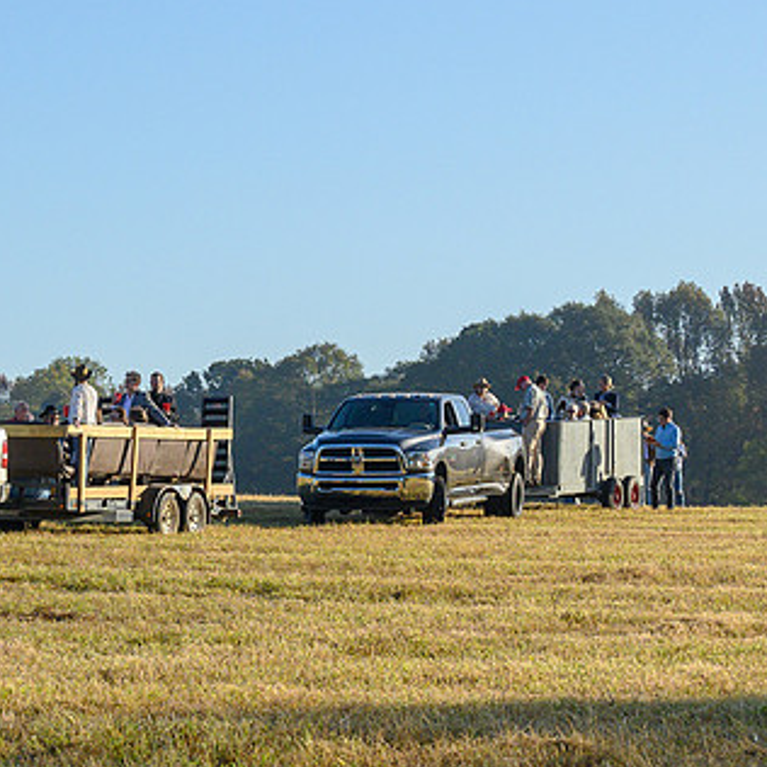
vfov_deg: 11.5
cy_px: 455
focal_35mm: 152
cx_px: 223
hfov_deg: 11.5
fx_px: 3810
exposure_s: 1/1600
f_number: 8
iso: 640
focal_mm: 50
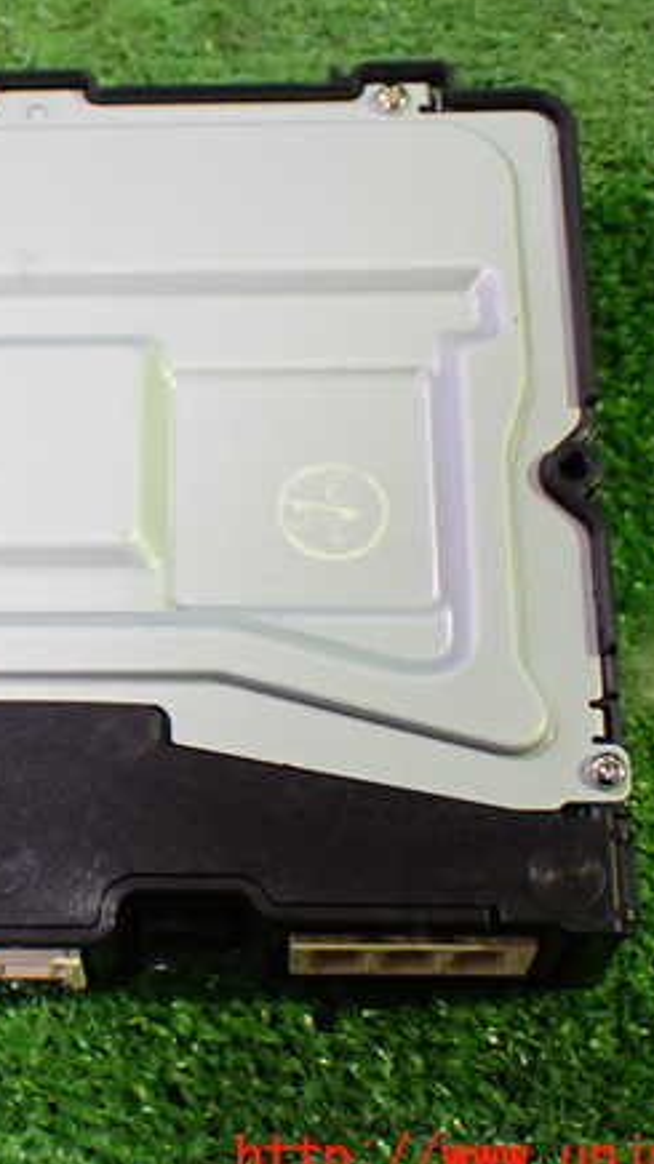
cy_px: 593
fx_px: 2036
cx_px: 37
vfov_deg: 31.9
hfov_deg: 17.9
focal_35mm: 66
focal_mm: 7.84
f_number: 2.9
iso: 800
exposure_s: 1/50
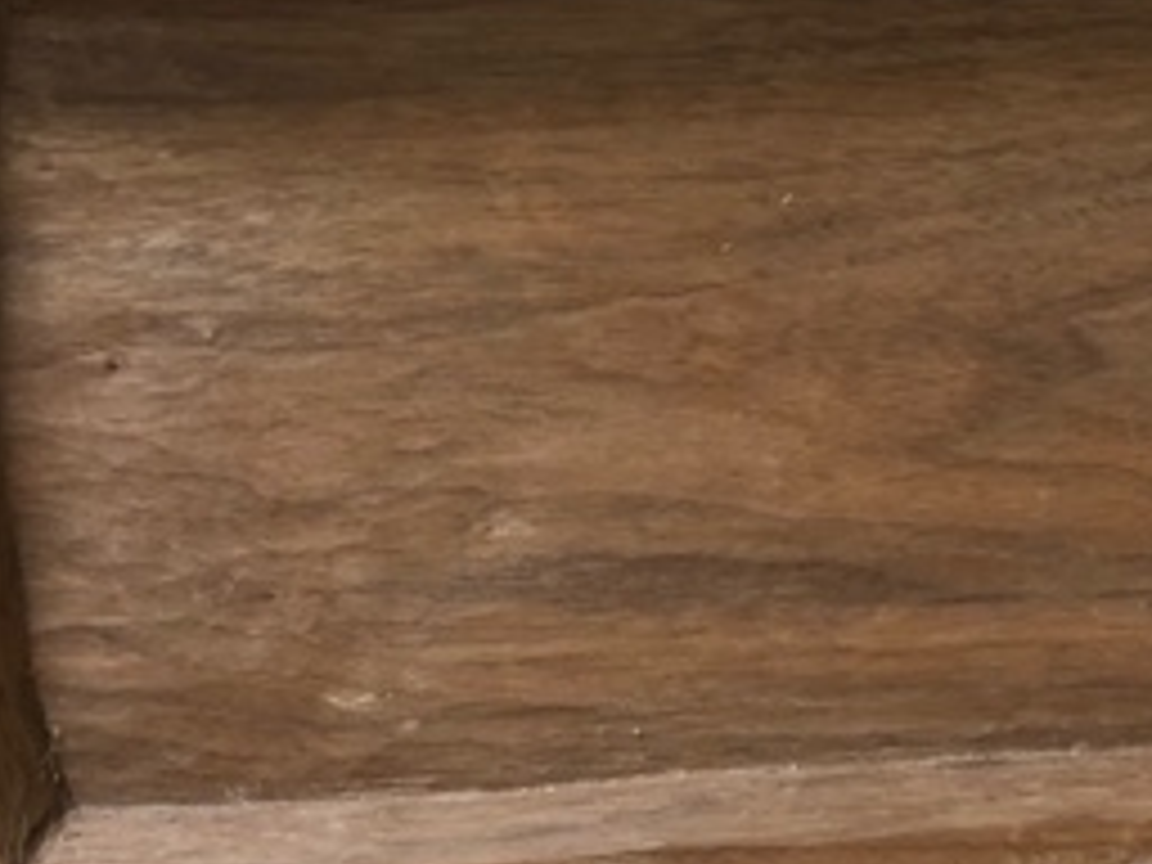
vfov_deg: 21.0
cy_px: 446
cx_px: 846
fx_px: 2330
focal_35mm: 70
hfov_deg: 27.4
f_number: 1.8
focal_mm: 3.99
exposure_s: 1/15
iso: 80
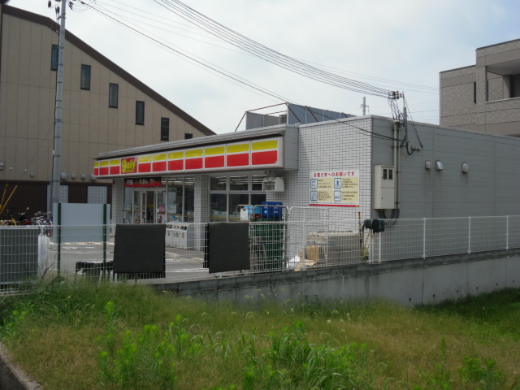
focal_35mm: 38
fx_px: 571
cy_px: 195
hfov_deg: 49.0
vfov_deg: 37.7
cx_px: 260
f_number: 3.9
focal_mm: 6.9
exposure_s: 1/640
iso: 64
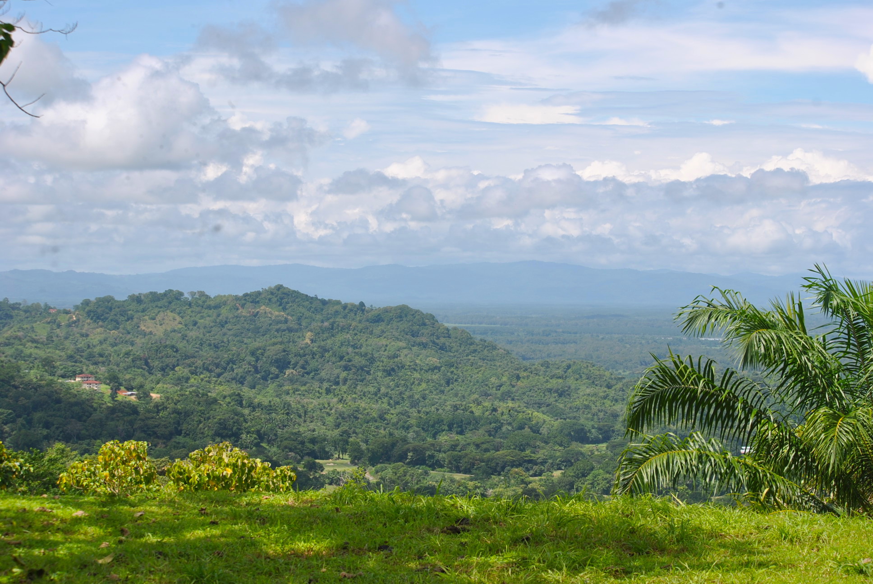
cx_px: 436
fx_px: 2003
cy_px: 292
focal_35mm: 82
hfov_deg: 24.6
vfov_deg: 16.6
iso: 100
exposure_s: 1/250
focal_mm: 55
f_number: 8
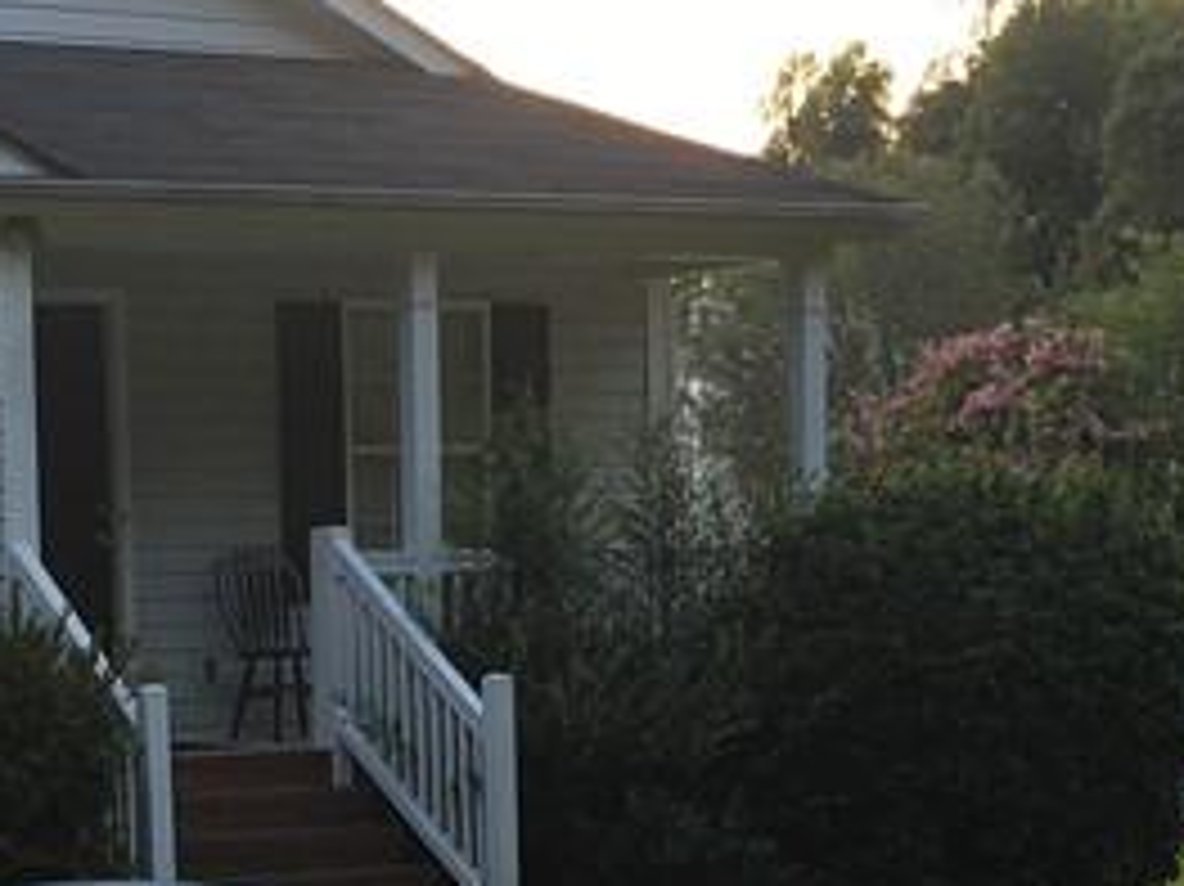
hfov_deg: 17.3
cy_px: 1187
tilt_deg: -8.9
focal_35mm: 113
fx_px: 3863
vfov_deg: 12.6
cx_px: 311
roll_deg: +1.1
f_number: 2.2
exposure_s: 1/40
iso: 25
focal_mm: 4.15
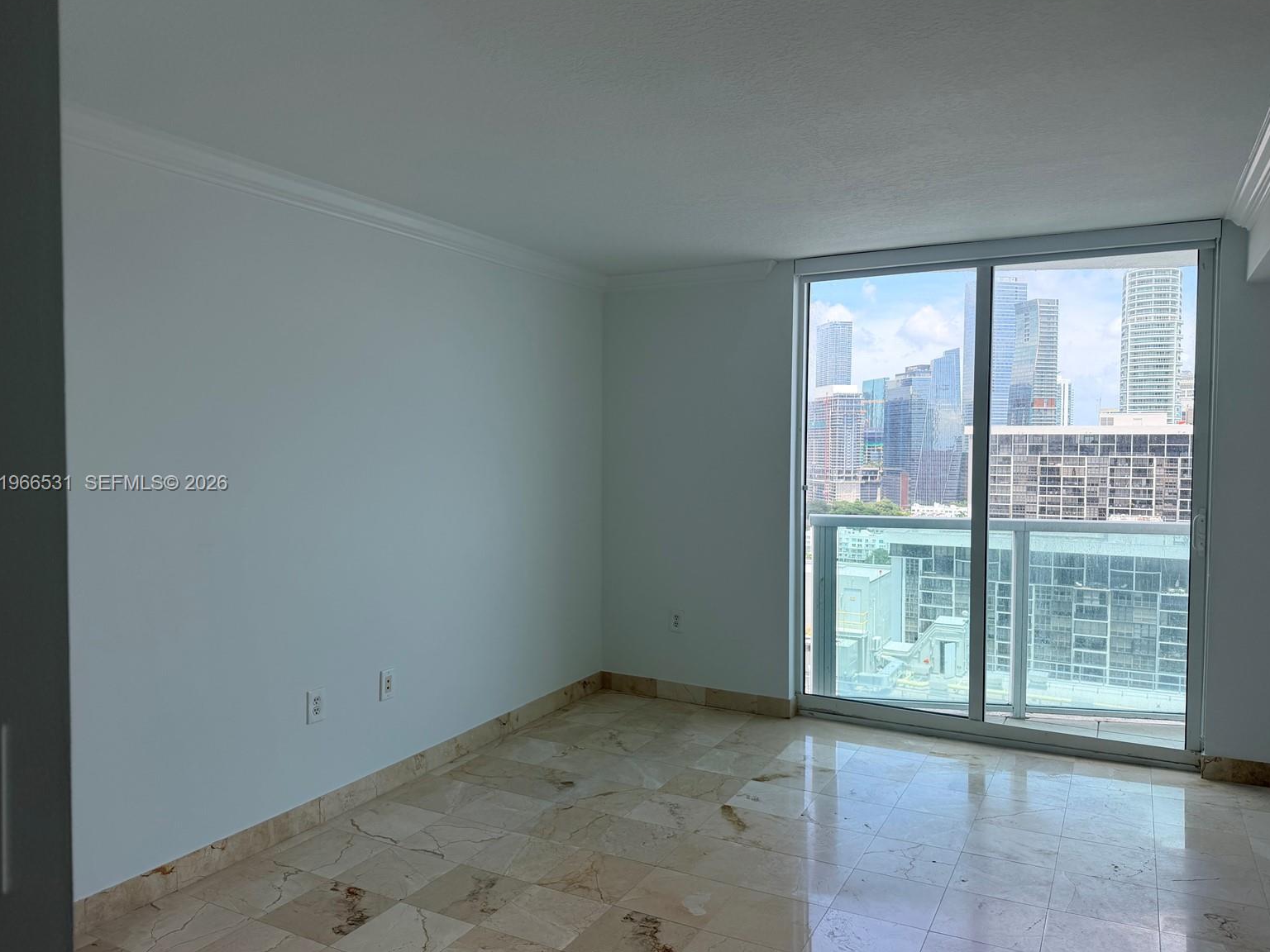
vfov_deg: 54.9
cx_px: 632
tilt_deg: -2.4
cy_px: 484
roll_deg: -0.2
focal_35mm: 25
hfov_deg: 69.4
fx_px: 917
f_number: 1.78
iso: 80
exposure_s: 1/728
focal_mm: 6.76
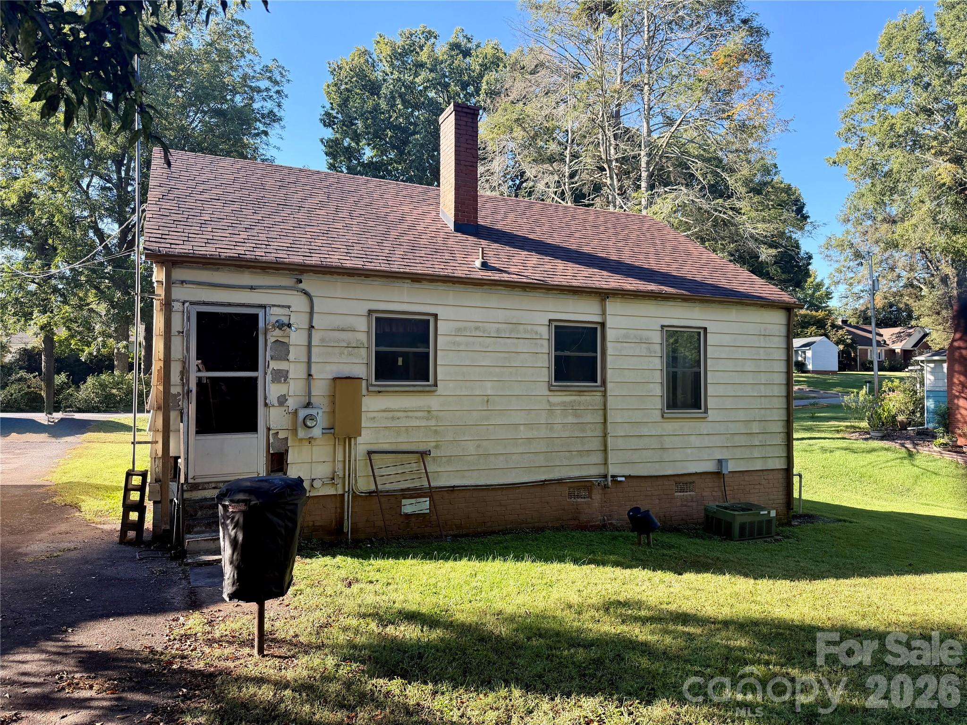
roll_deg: +0.0
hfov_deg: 71.6
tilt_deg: +2.0
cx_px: 484
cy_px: 362
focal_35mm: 24
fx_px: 670
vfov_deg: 56.8
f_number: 1.78
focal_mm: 6.76
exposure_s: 1/840
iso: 100
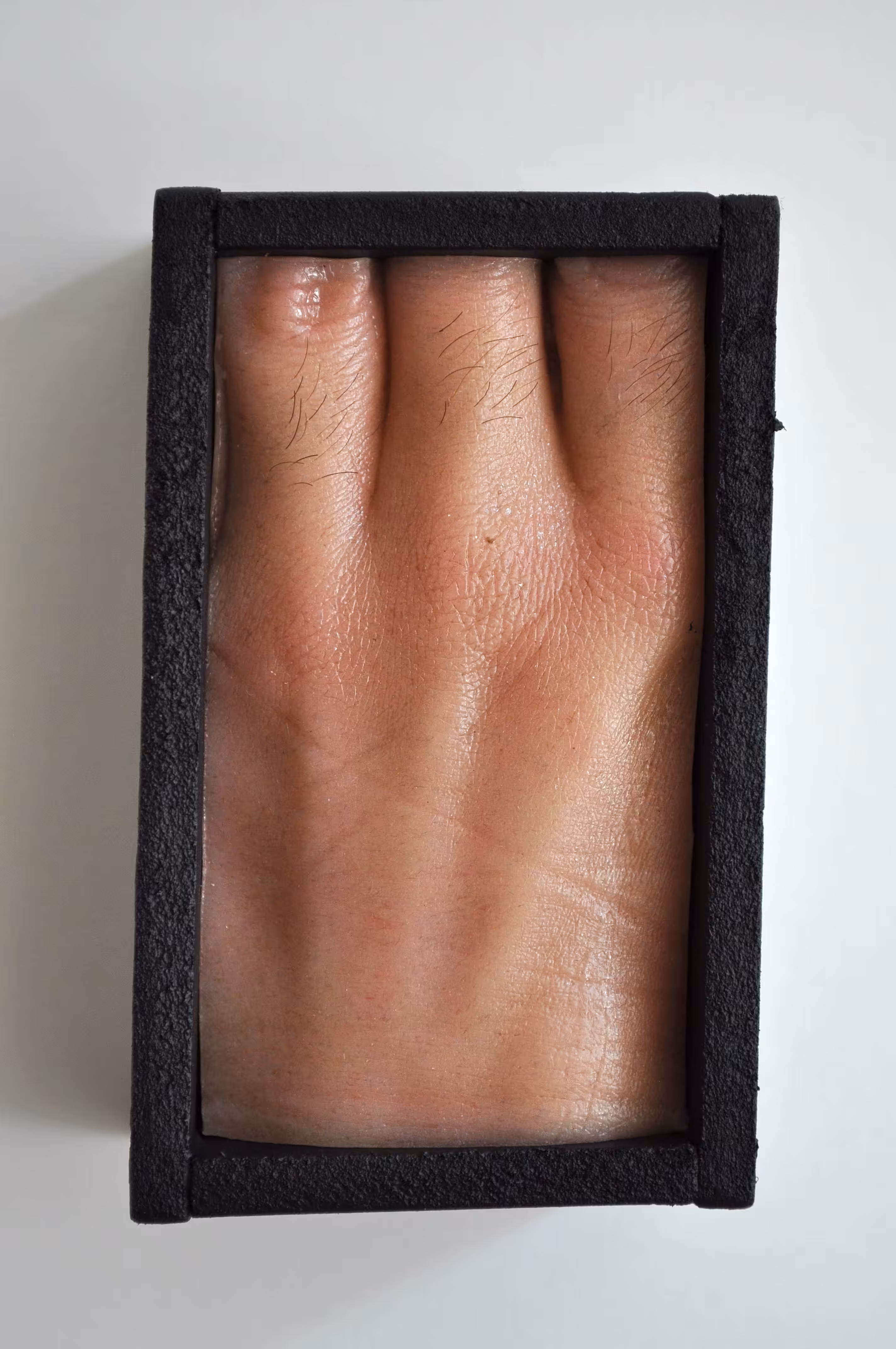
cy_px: 674
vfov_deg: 28.1
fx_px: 2695
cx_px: 448
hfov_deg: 18.9
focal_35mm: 72
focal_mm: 48
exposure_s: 1/60
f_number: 5.6
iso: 640
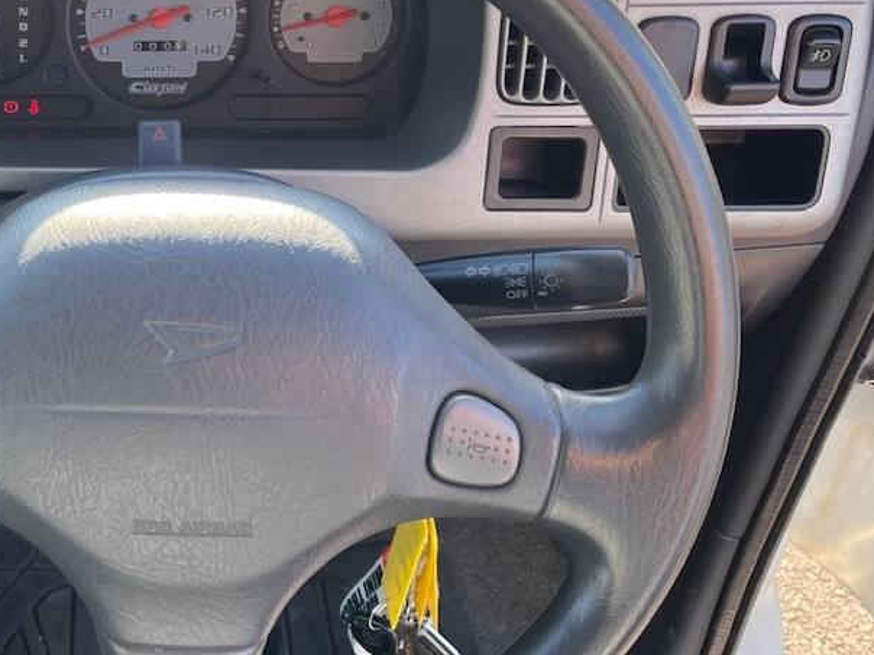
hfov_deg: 32.9
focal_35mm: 53
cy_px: 263
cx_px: -19
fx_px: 1338
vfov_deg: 27.5
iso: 40
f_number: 1.6
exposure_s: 1/121
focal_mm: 5.1
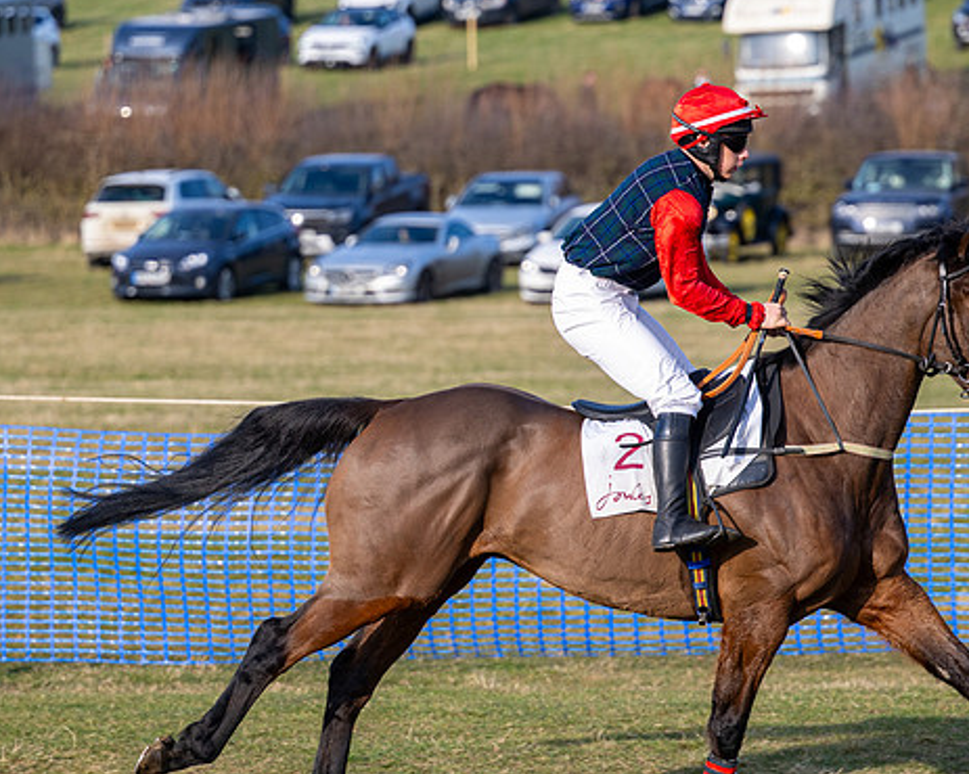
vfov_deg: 6.2
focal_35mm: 251
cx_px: 484
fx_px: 7195
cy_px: 440
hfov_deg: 7.7
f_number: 2.8
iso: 125
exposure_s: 1/1250
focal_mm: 120
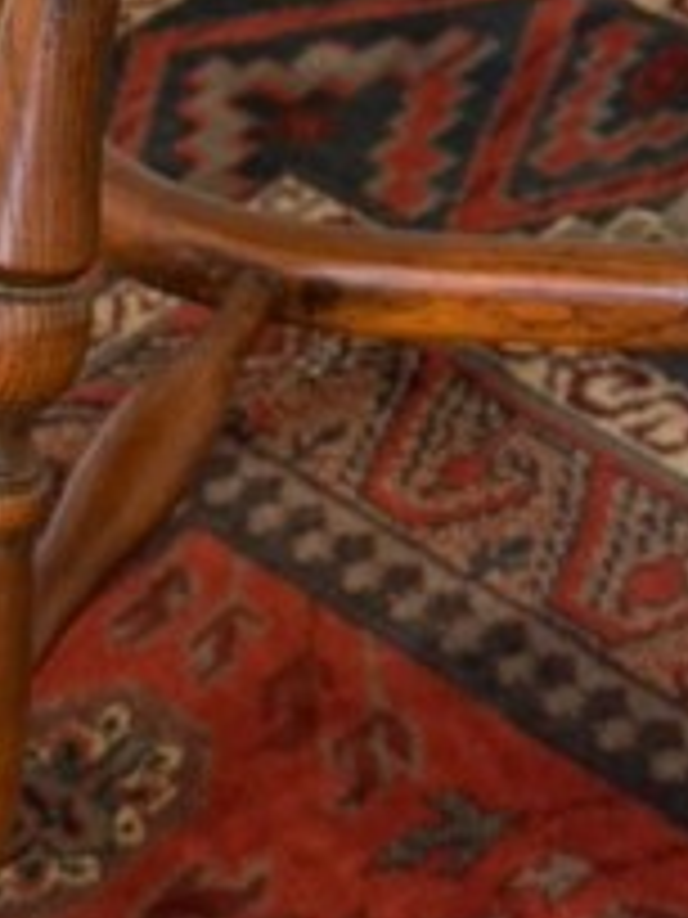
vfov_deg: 13.3
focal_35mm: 141
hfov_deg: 10.5
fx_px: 3737
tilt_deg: -26.6
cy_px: -378
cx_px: 508
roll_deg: -0.4
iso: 125
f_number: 1.78
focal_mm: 6.76
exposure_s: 1/50
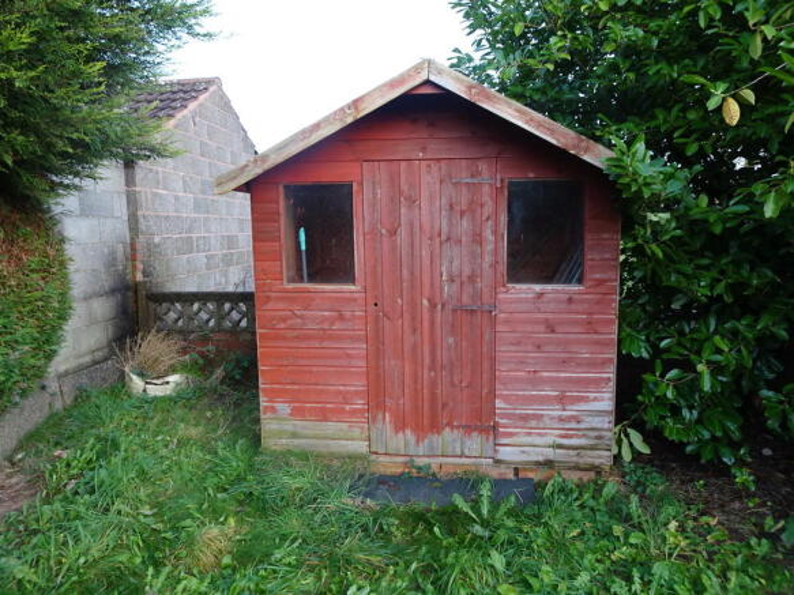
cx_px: 397
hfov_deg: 71.6
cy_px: 298
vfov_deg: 56.8
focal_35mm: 24
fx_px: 550
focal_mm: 4.1
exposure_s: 1/30
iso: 100
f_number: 3.5
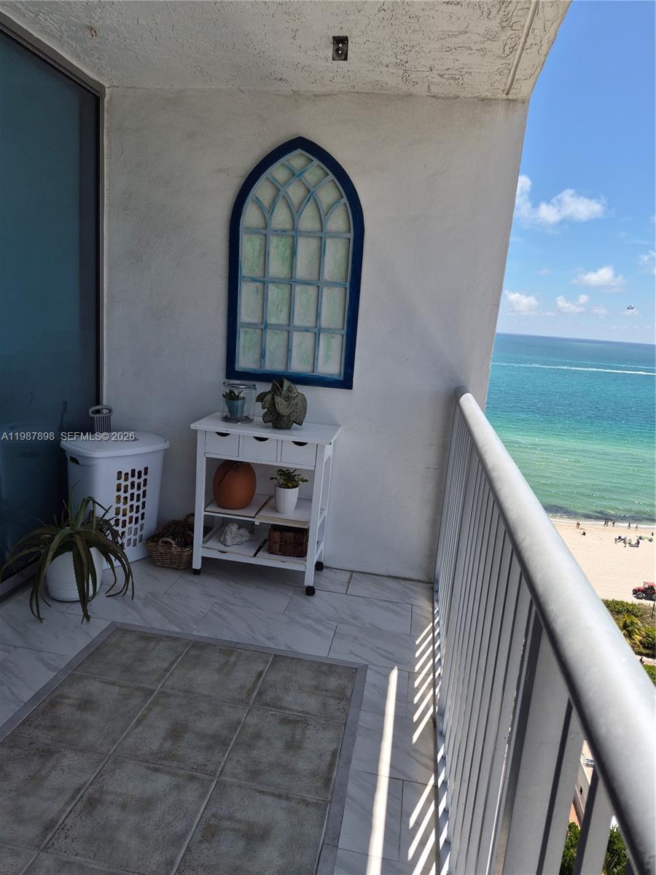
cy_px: 438
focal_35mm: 23
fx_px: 581
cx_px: 328
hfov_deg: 58.9
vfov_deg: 73.9
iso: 80
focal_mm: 5.4
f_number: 1.8
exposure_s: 1/4896
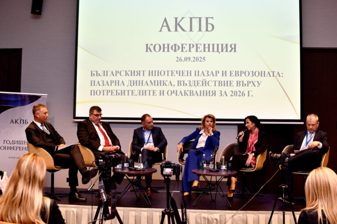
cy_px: 112
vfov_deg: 36.9
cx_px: 168
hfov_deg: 53.1
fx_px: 337
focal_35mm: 36
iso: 1000
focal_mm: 24
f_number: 2.8
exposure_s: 1/250
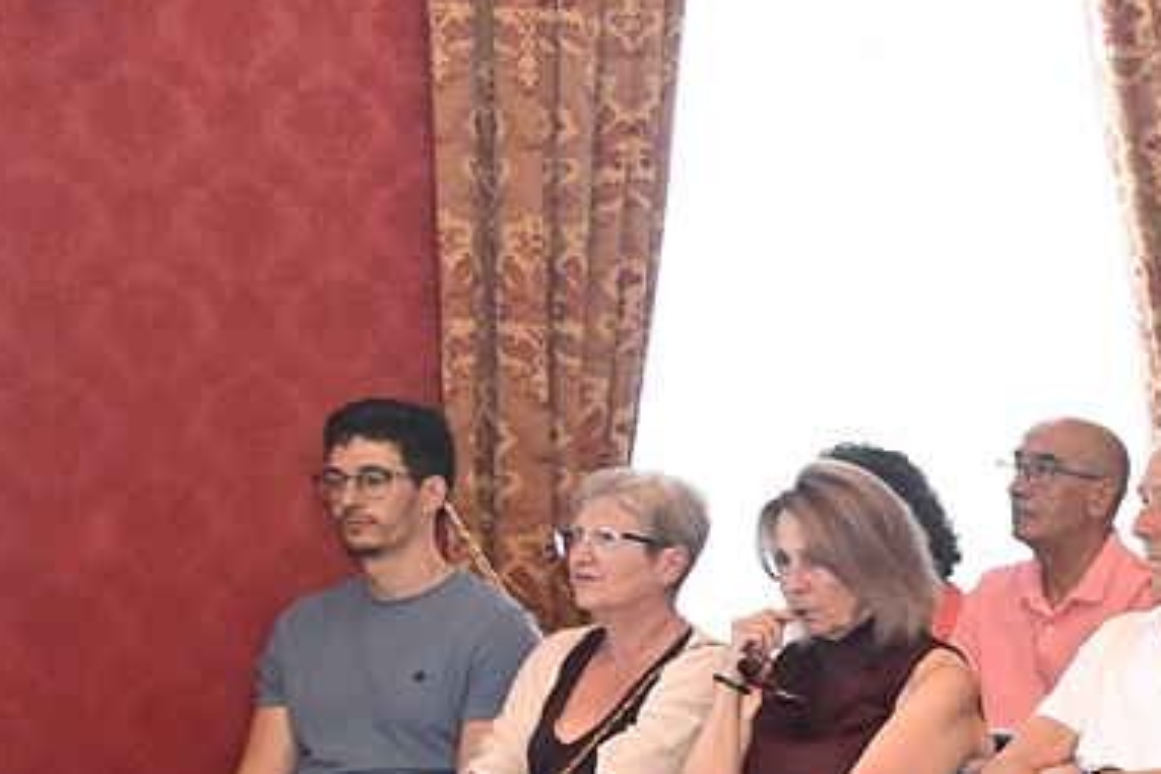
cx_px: 2322
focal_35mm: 125
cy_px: 865
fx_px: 4031
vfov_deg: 10.8
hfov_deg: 13.9
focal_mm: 31
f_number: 4.5
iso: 1600
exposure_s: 1/60
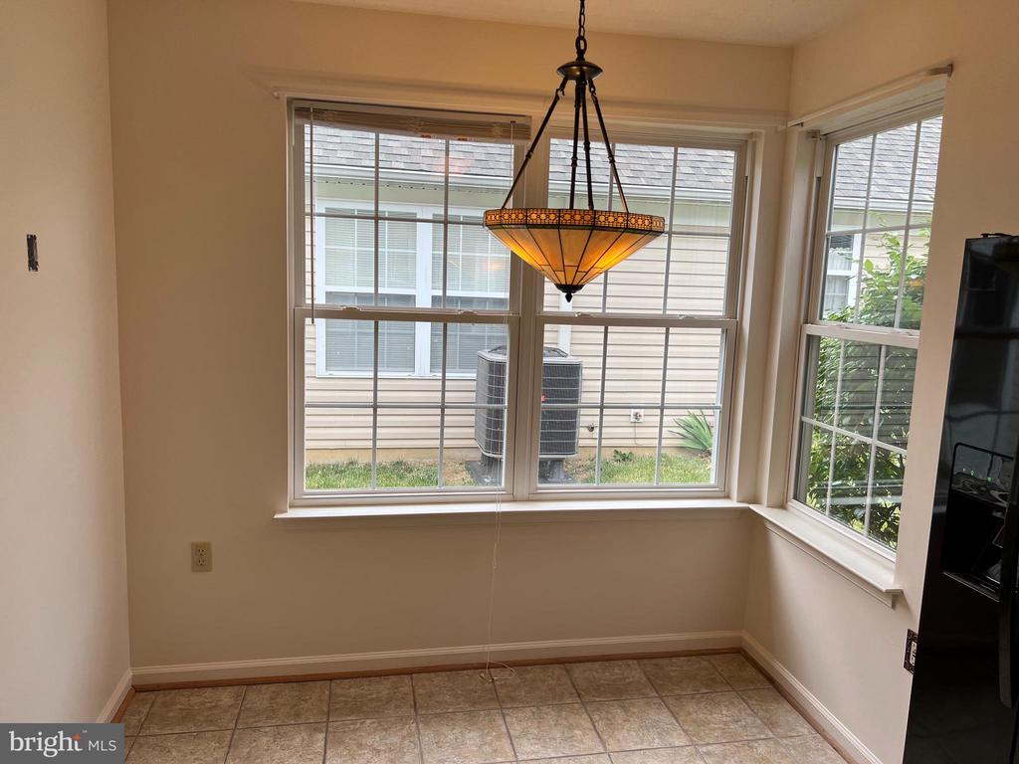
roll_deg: -2.0
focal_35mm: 26
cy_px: 382
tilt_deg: -7.4
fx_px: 765
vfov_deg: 53.1
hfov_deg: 67.3
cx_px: 510
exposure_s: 1/658
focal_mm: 5.7
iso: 50
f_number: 1.5
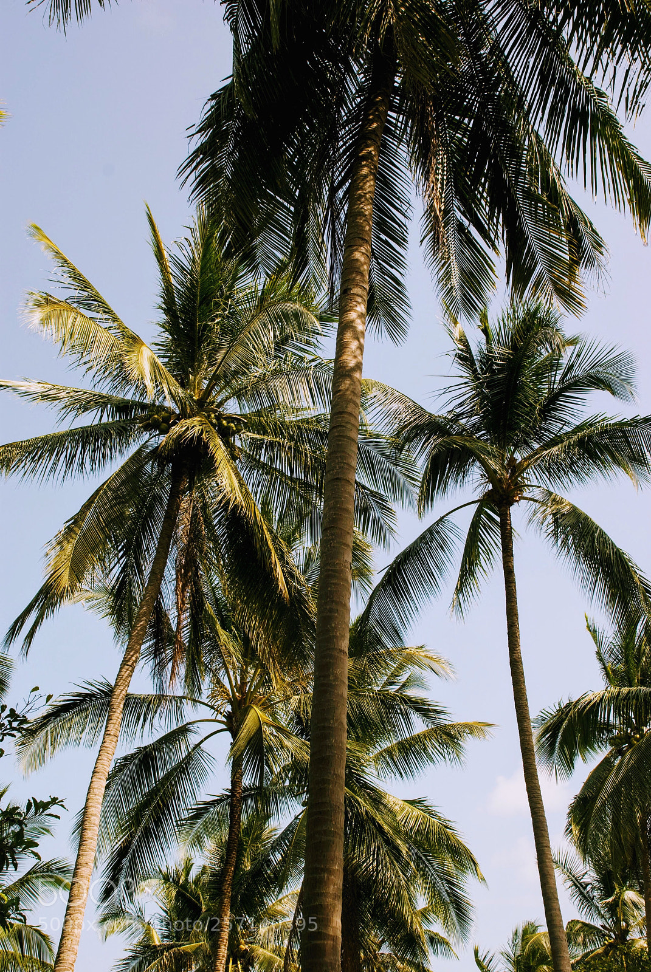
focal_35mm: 46
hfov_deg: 29.0
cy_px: 486
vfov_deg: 42.3
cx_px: 326
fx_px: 1258
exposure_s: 1/320
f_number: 9
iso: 160
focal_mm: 31
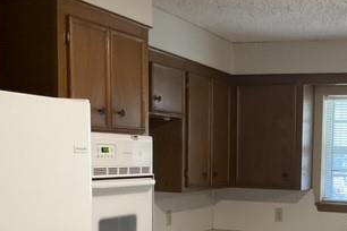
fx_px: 607
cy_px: 213
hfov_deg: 30.7
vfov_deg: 21.1
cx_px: 299
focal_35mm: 63
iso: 250
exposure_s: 1/40
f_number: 1.8
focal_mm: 3
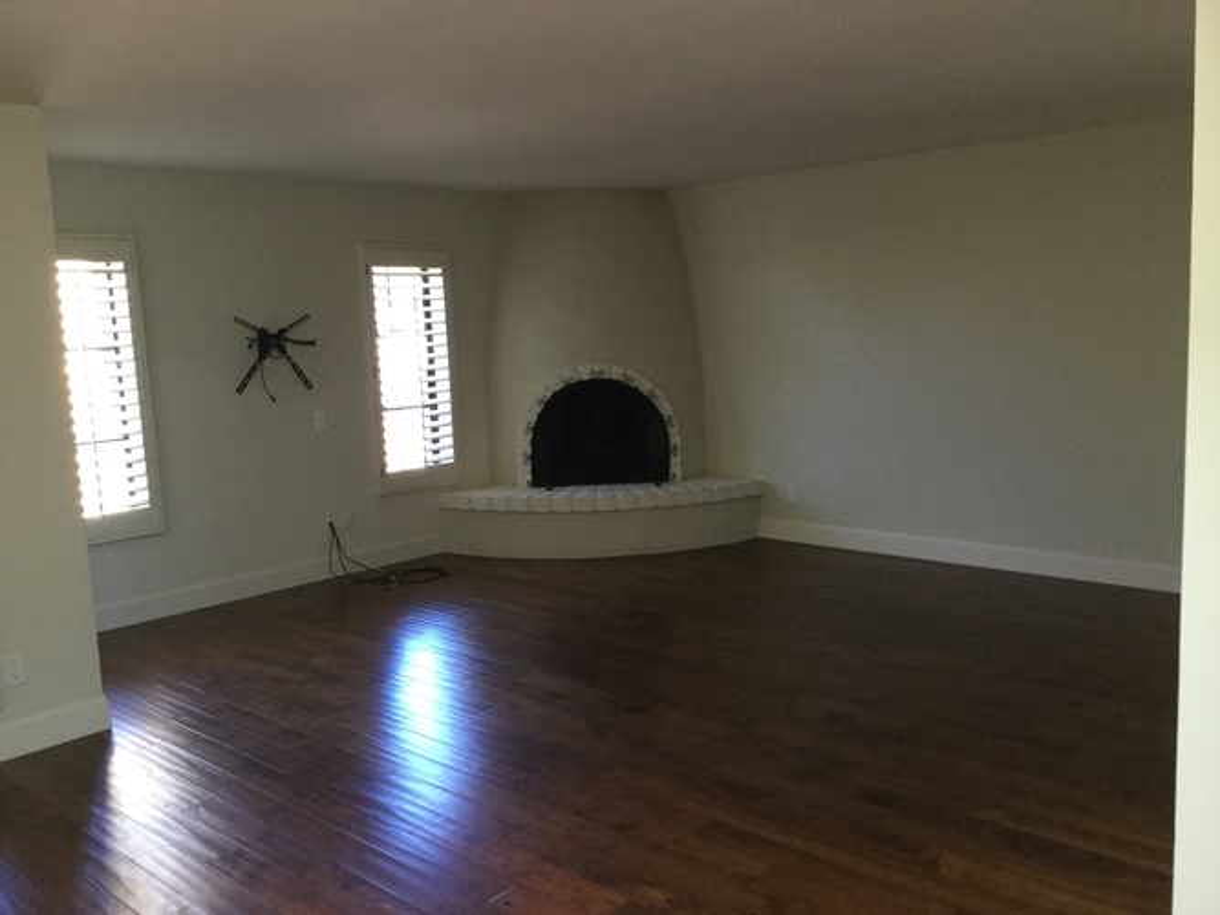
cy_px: 458
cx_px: 610
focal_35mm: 31
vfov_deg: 45.4
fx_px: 1092
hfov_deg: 58.4
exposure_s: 1/30
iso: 100
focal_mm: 3.3
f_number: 2.4
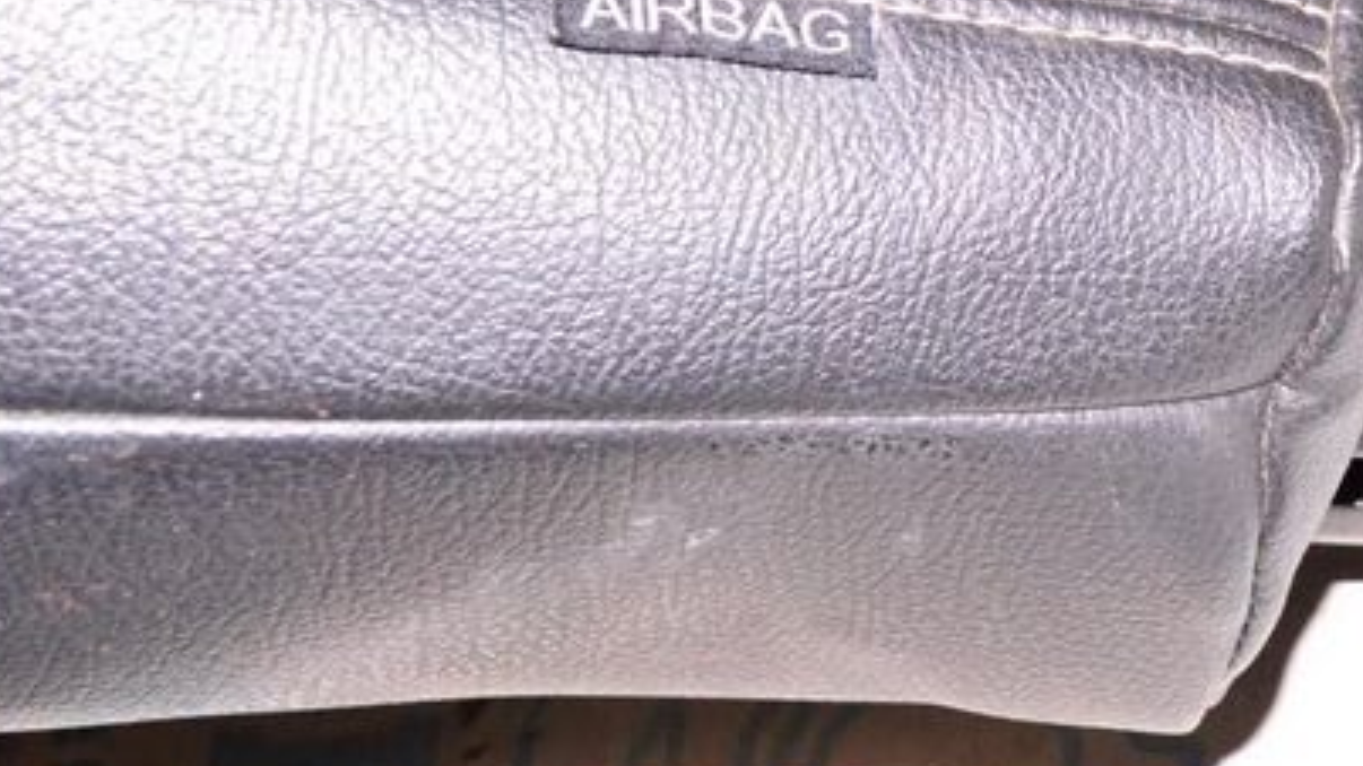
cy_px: -256
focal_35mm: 136
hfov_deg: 15.4
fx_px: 4915
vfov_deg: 8.8
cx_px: 1471
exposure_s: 1/160
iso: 1600
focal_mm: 34
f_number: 8
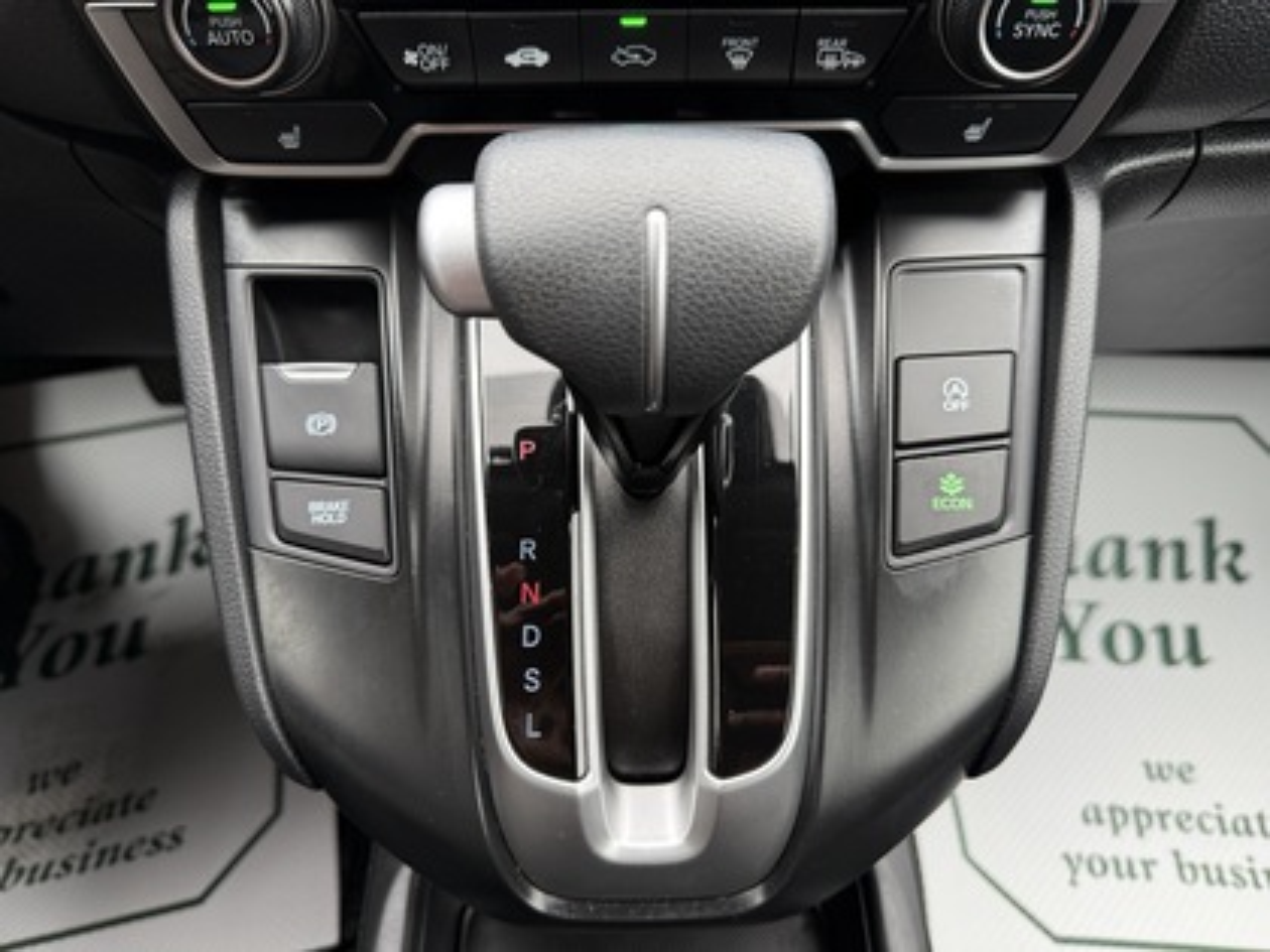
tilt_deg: -51.0
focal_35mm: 24
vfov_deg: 56.8
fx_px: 881
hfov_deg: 71.6
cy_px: 476
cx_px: 635
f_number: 1.78
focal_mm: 6.76
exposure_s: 1/92
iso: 200
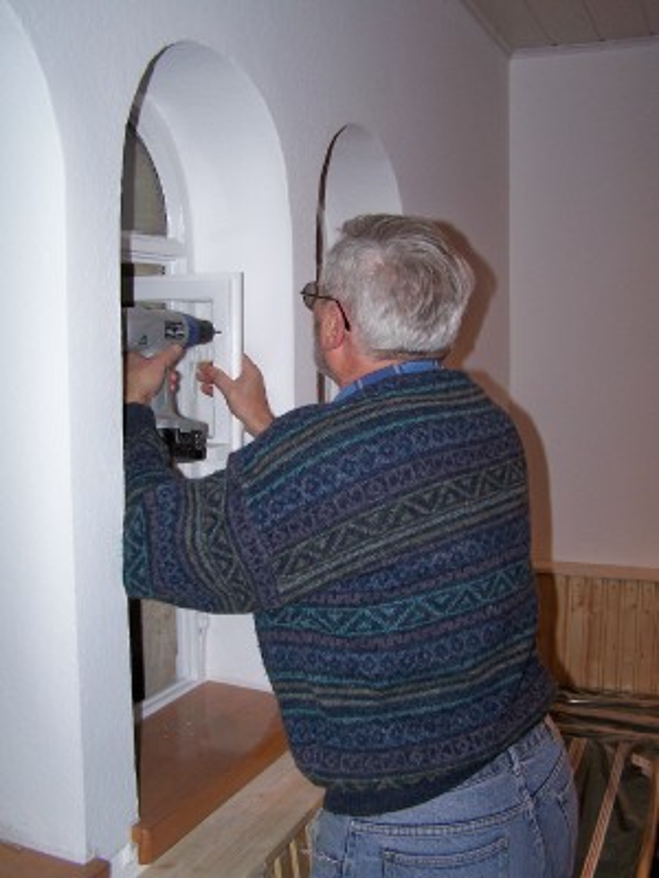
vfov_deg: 49.0
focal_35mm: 38
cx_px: 330
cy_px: 439
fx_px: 965
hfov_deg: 37.7
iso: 80
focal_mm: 6.3
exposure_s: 1/60
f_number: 3.2
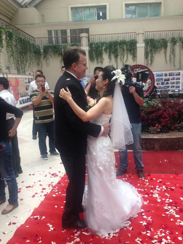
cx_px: 92
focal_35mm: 33
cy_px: 122
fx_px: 233
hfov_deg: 42.9
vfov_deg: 55.4
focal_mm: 4.12
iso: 100
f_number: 2.4
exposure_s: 1/120
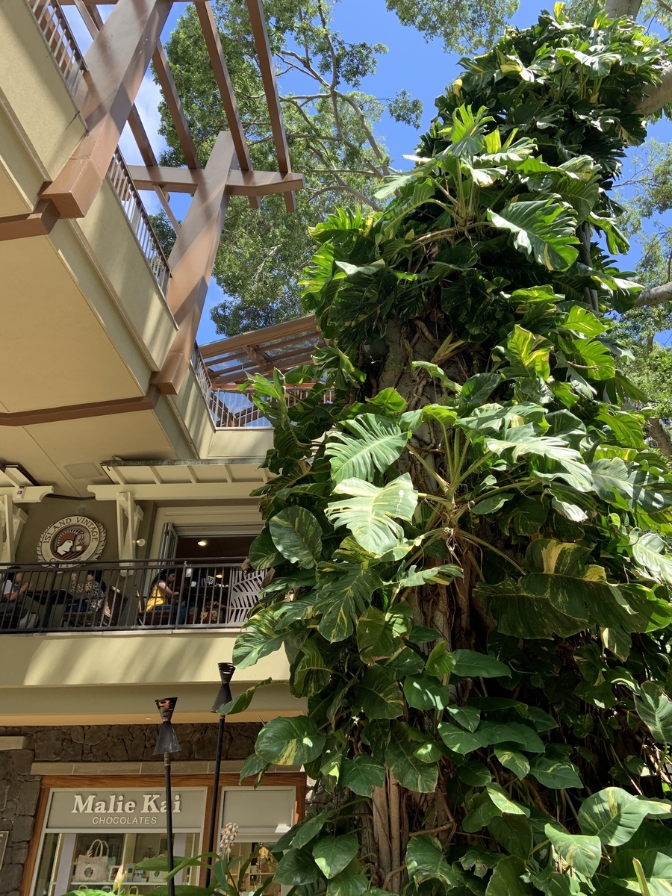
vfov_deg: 67.3
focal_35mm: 26
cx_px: 336
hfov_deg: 53.1
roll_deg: +0.6
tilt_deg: +32.6
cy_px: 448
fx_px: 673
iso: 25
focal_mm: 4.25
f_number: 1.8
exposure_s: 1/291
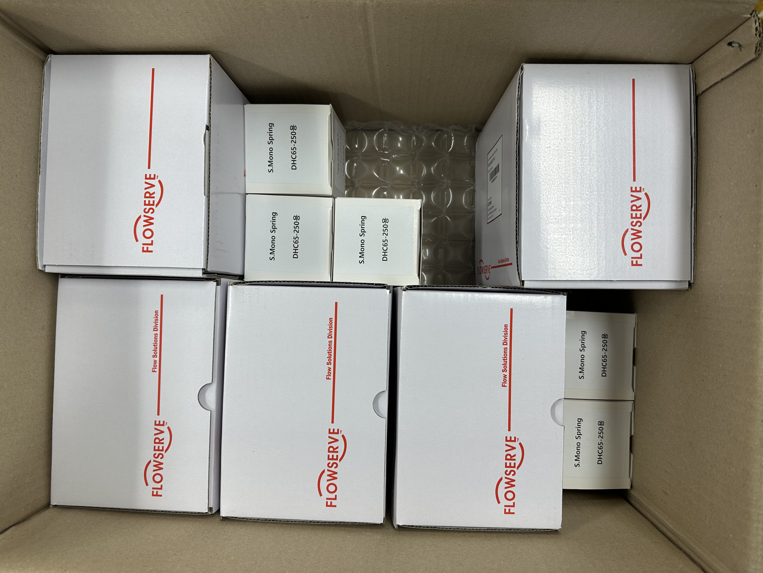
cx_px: 382
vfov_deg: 56.8
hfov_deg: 71.6
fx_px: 529
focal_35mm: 24
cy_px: 286
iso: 64
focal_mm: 6.86
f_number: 1.78
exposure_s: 1/120
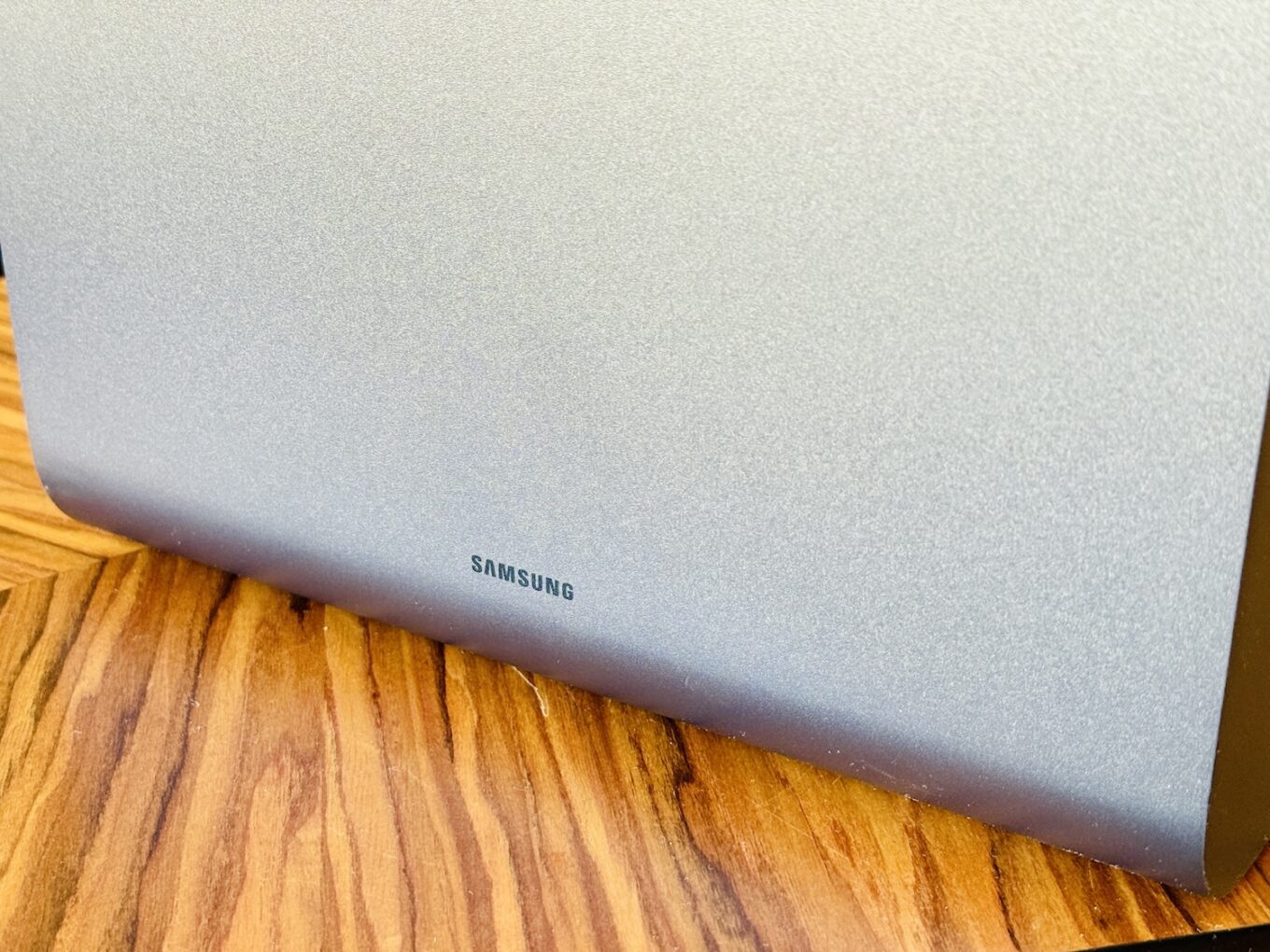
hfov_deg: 39.7
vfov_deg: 30.3
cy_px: 476
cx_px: 635
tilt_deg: -25.2
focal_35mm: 48
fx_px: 1761
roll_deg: +1.2
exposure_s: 1/50
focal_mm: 6.76
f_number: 1.78
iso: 160
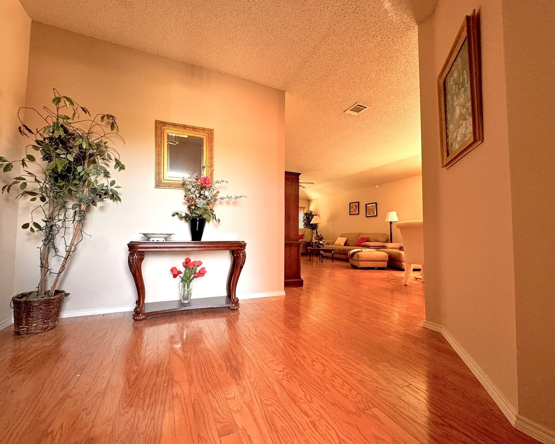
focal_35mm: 15
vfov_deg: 84.0
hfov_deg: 96.8
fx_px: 246
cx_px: 272
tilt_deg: +2.5
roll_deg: -1.0
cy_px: 222
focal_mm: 2.22
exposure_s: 1/99
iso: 320
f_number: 2.2
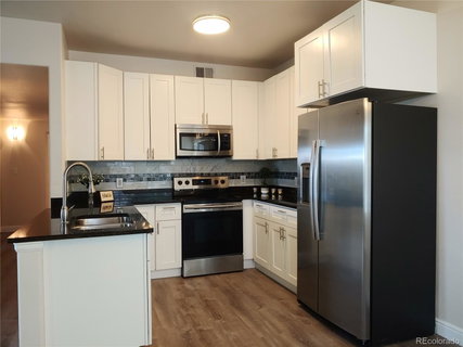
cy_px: 174
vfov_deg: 54.9
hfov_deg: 69.4
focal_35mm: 25
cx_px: 232
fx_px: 334
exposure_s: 1/60
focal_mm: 4.23
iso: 100
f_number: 1.5
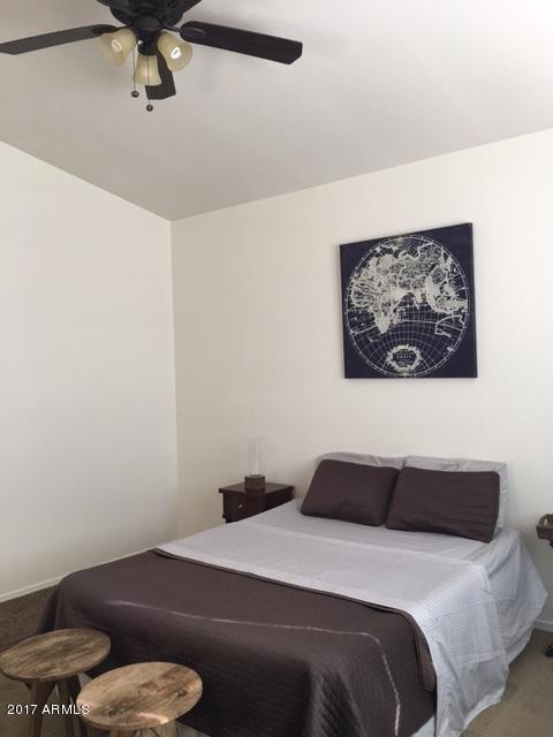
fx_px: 618
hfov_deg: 48.2
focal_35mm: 29
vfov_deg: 61.7
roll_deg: +1.2
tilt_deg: -0.5
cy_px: 368
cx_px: 276
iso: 32
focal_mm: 4.15
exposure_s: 1/30
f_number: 2.2
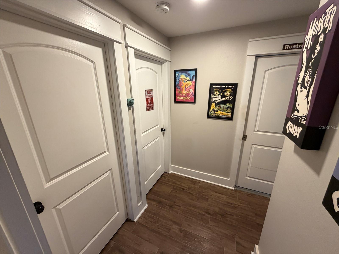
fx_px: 137
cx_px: 170
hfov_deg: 102.1
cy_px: 127
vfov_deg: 85.7
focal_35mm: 14
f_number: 2.2
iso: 250
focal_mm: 2.22
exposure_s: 1/60
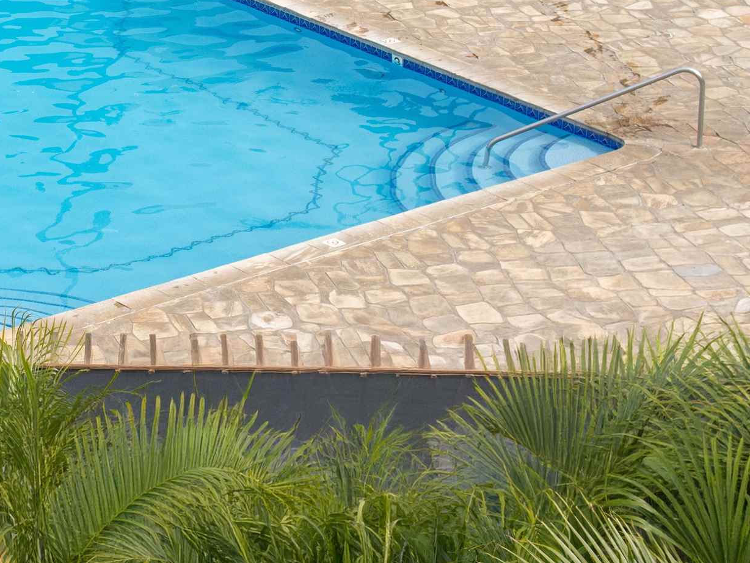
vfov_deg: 9.2
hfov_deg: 12.1
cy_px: -12
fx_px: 3468
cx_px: -82
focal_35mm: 160
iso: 400
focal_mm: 32
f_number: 5.6
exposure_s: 1/320
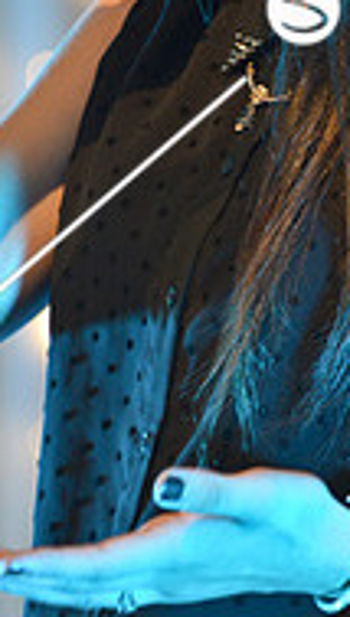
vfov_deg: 2.9
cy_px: 20
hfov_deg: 1.6
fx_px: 12248
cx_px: 404
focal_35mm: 746
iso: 900
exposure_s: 1/125
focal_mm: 200
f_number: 2.8
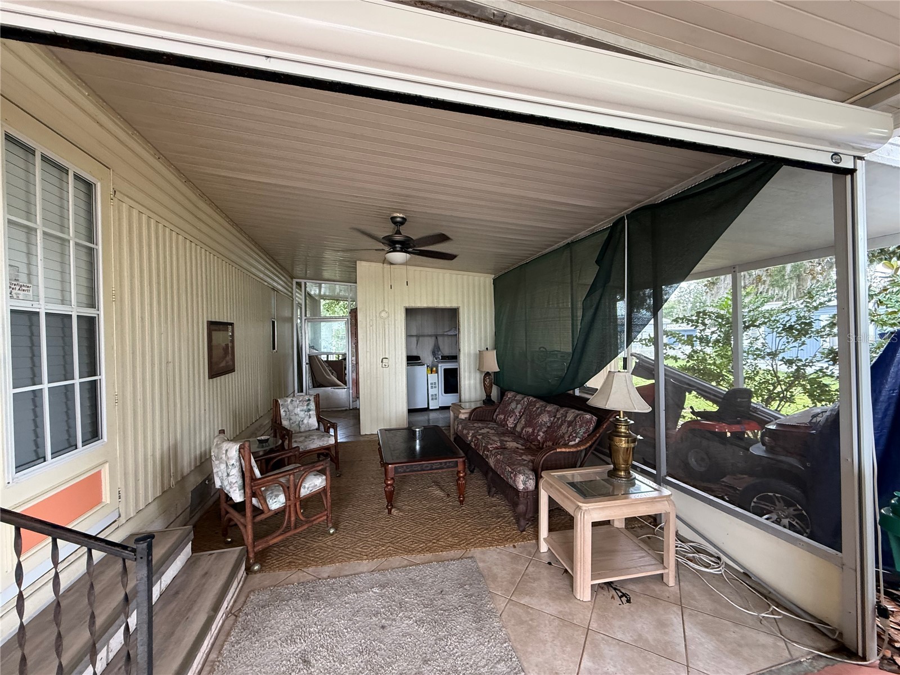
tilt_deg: +1.7
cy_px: 338
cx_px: 450
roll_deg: +0.4
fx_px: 364
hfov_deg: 102.1
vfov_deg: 85.7
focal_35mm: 14
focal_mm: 2.22
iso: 320
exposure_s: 1/99
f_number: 2.2
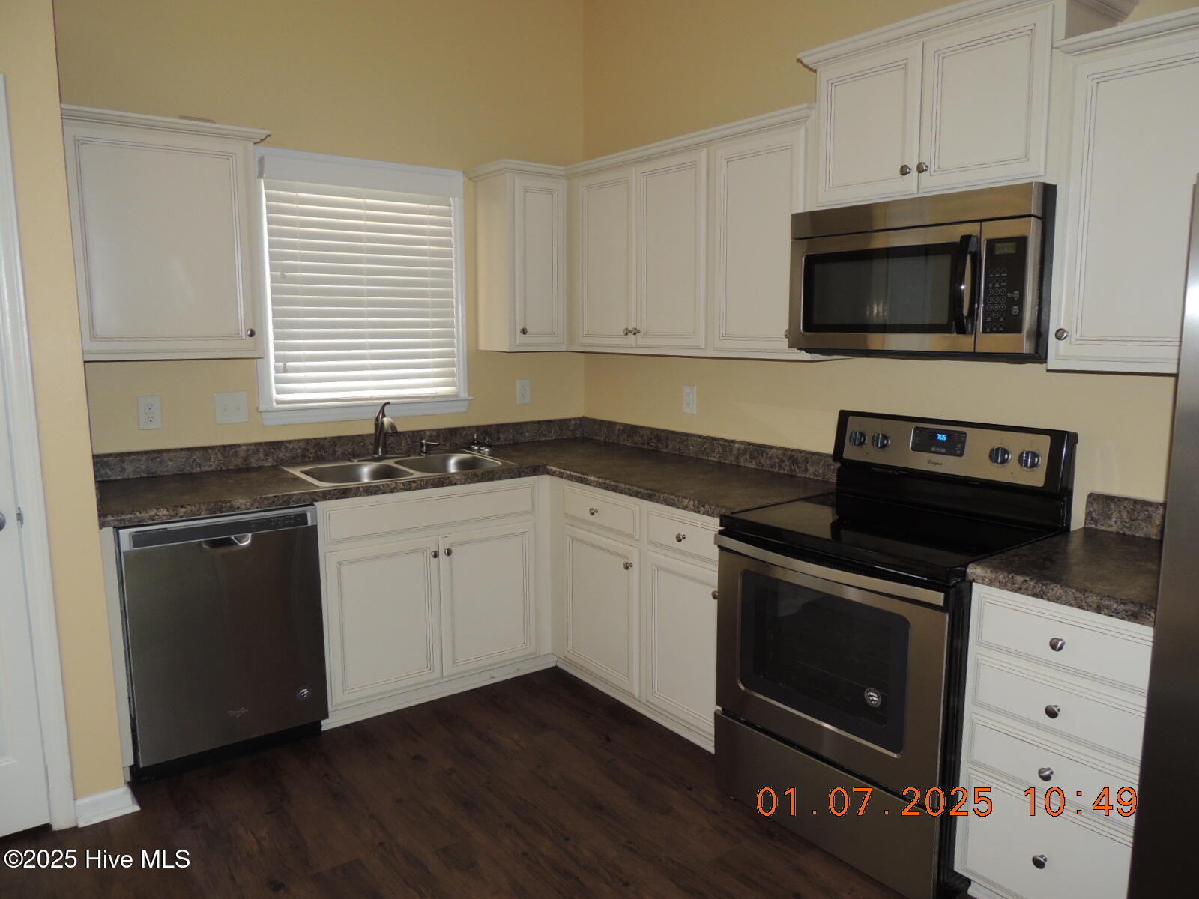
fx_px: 831
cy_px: 450
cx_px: 600
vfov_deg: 56.8
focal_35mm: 24
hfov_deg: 71.6
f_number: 3
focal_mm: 4.3
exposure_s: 1/30
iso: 200
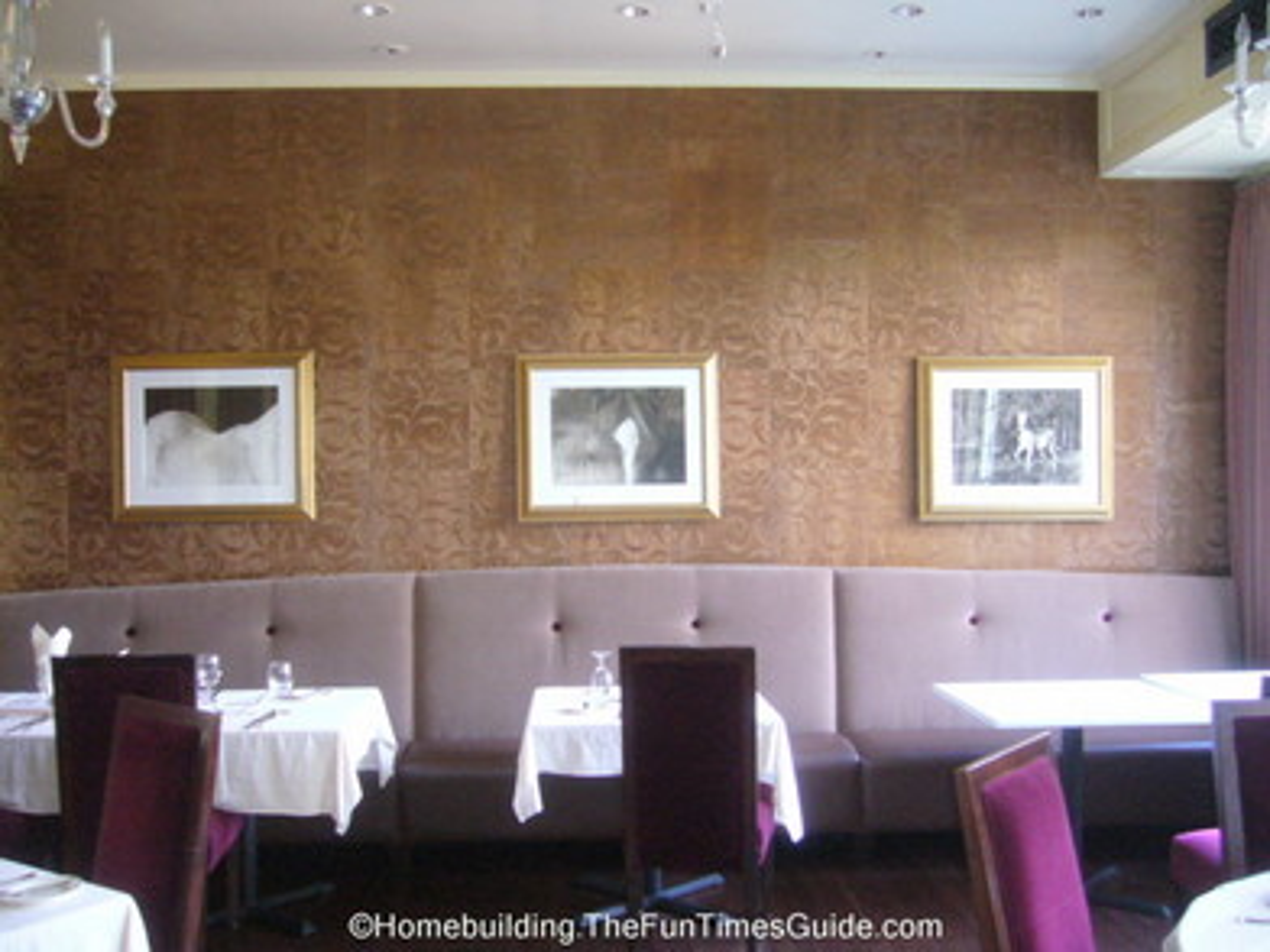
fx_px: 1284
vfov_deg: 40.7
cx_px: 635
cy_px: 476
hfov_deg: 52.6
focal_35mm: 35
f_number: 2.8
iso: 320
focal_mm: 5.8
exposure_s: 1/8
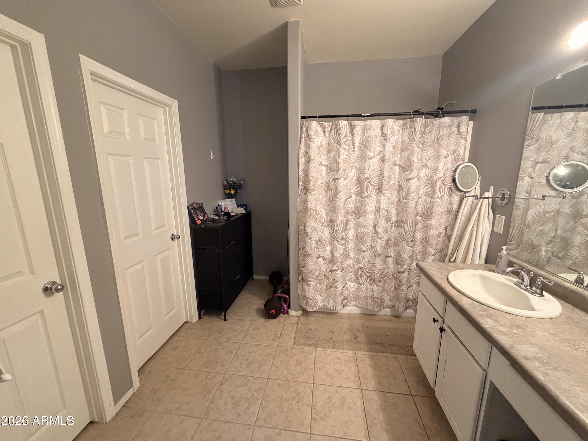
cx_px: 294
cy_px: 220
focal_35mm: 14
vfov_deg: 85.7
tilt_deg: -10.9
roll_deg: +1.1
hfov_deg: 102.1
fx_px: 238
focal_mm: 2.22
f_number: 2.2
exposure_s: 1/60
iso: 500
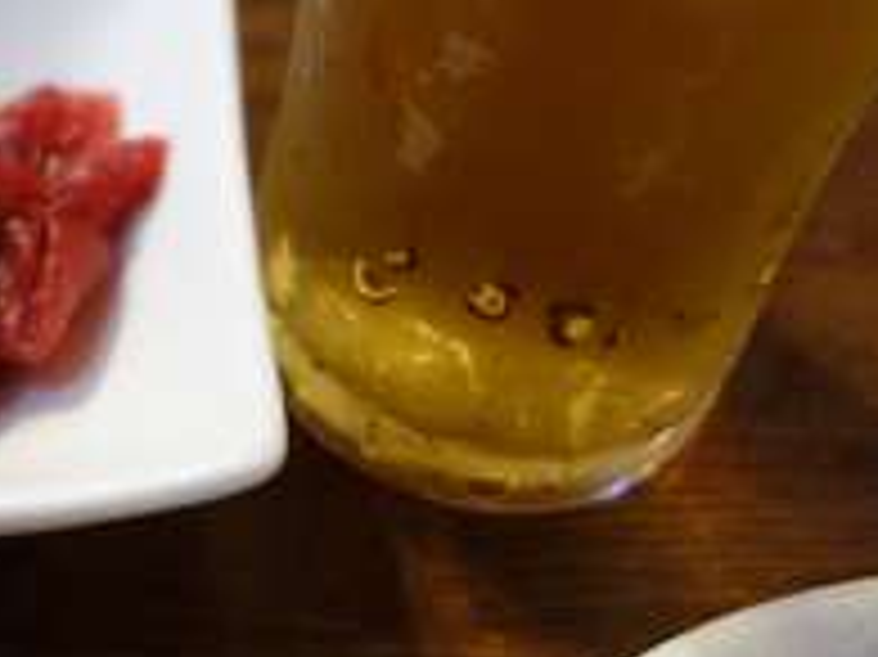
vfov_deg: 21.0
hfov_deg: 26.7
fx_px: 1749
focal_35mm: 69
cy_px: 133
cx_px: 9
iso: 400
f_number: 1.8
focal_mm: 10.4
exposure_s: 1/30
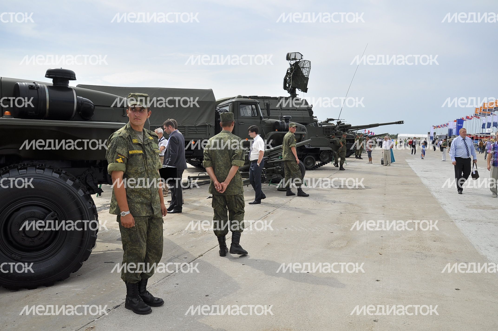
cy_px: 166
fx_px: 373
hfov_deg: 67.4
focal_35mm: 27
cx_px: 249
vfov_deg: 47.8
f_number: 6.3
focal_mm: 18
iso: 200
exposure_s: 1/1250
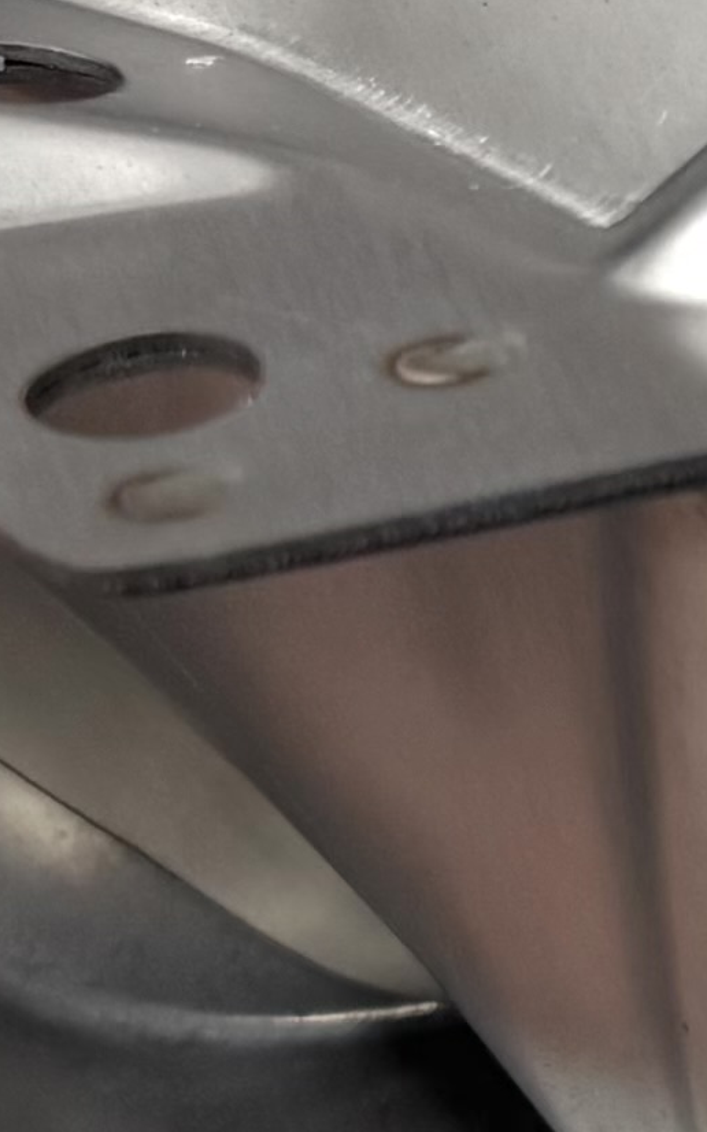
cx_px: 1684
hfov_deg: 7.0
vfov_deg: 11.9
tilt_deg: -72.5
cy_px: 384
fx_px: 5428
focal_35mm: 176
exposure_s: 1/152
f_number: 1.78
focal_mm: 6.76
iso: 64
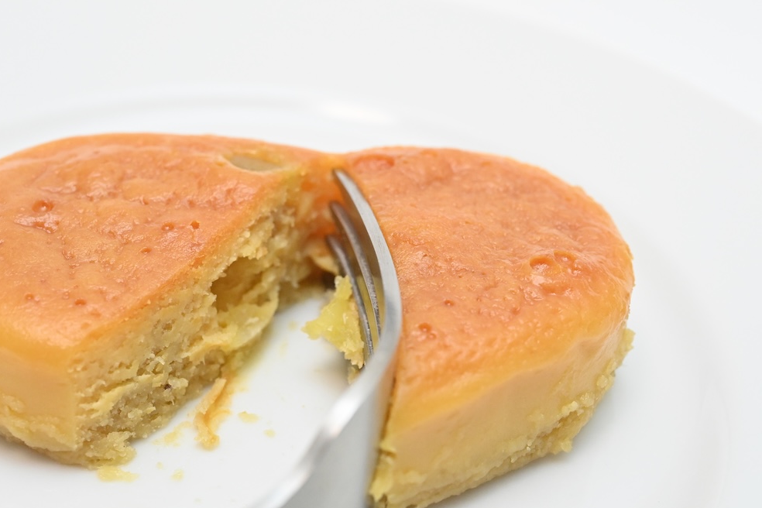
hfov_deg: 32.9
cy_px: 257
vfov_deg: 22.3
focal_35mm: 61
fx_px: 1291
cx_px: 382
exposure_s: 1/250
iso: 6400
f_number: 11
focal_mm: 60
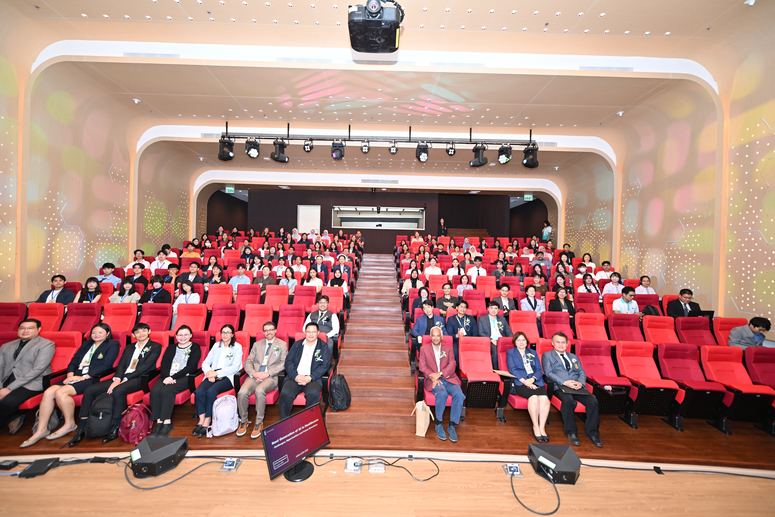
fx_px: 301
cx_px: 388
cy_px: 258
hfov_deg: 104.3
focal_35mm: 14
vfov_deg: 81.2
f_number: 2.8
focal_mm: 14
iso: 640
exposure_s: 1/200
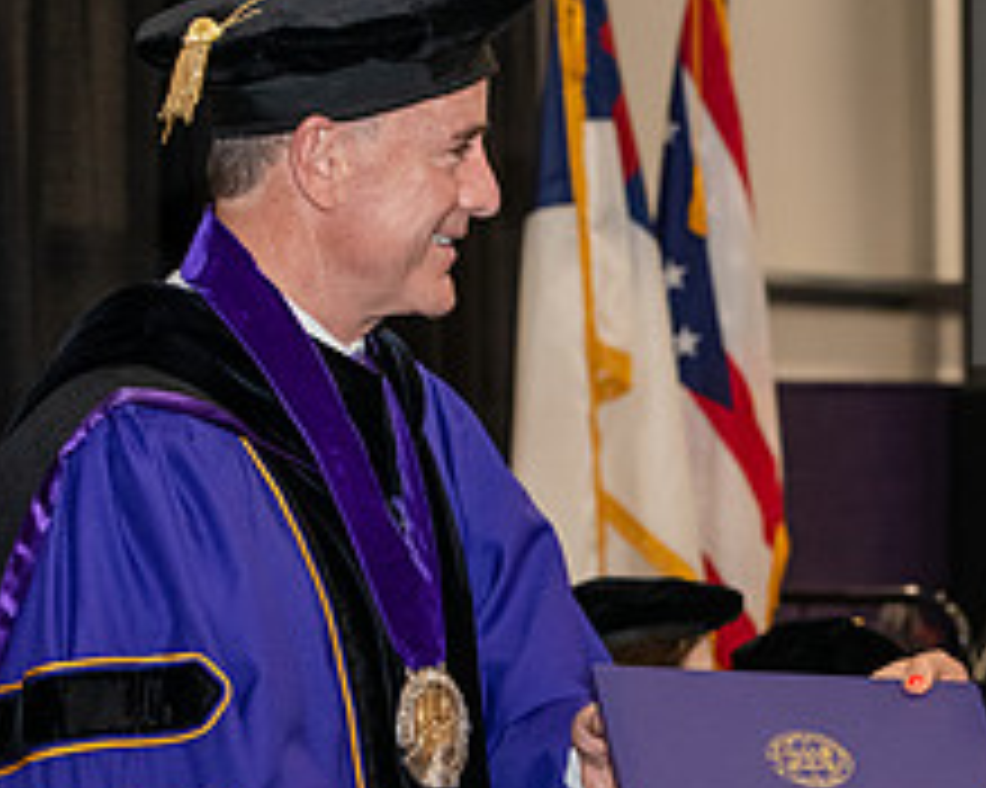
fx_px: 5075
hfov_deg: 11.0
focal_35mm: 174
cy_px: 534
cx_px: 837
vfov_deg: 8.9
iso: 2500
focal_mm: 70
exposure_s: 1/200
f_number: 5.6
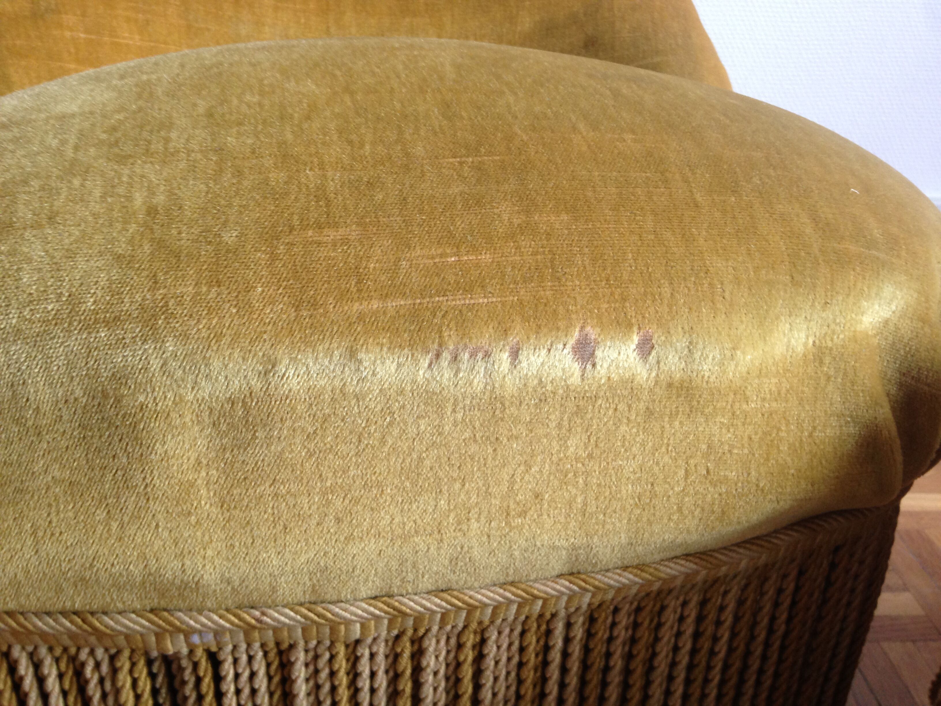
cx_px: 470
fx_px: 897
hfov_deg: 55.4
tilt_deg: -26.7
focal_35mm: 33
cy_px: 353
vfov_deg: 42.9
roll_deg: -2.3
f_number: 2.4
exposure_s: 1/20
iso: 100
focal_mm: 4.12
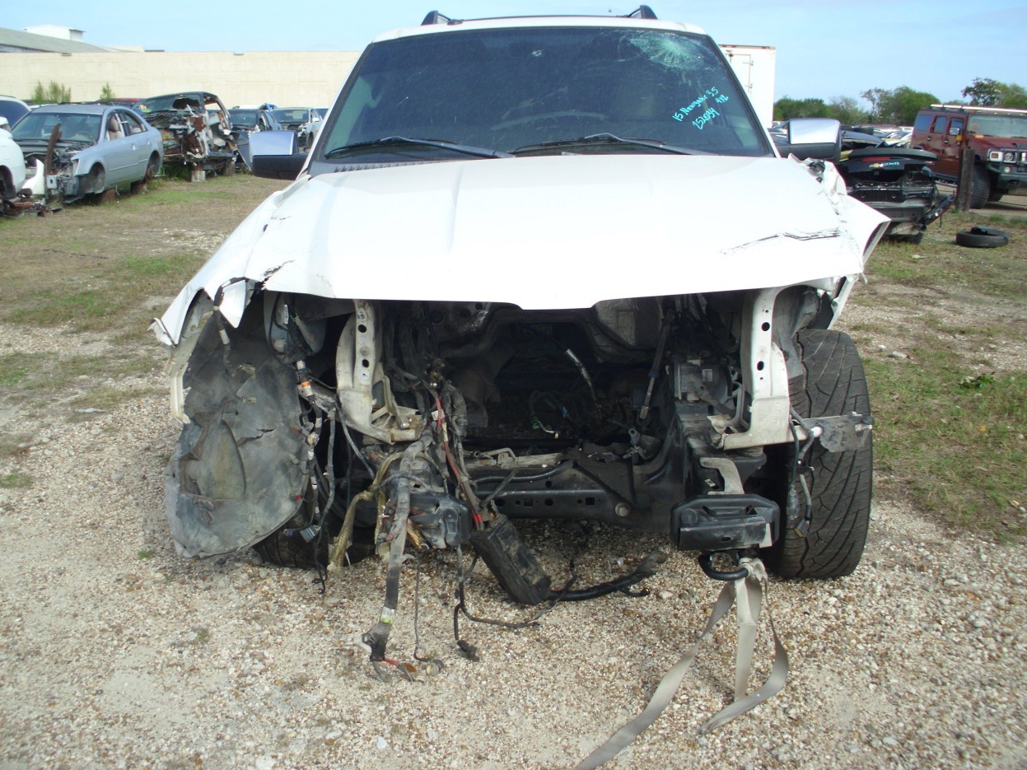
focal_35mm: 39
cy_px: 385
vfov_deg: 36.8
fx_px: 1157
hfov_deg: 47.9
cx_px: 504
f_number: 7.3
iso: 50
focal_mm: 6.3
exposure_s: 1/133
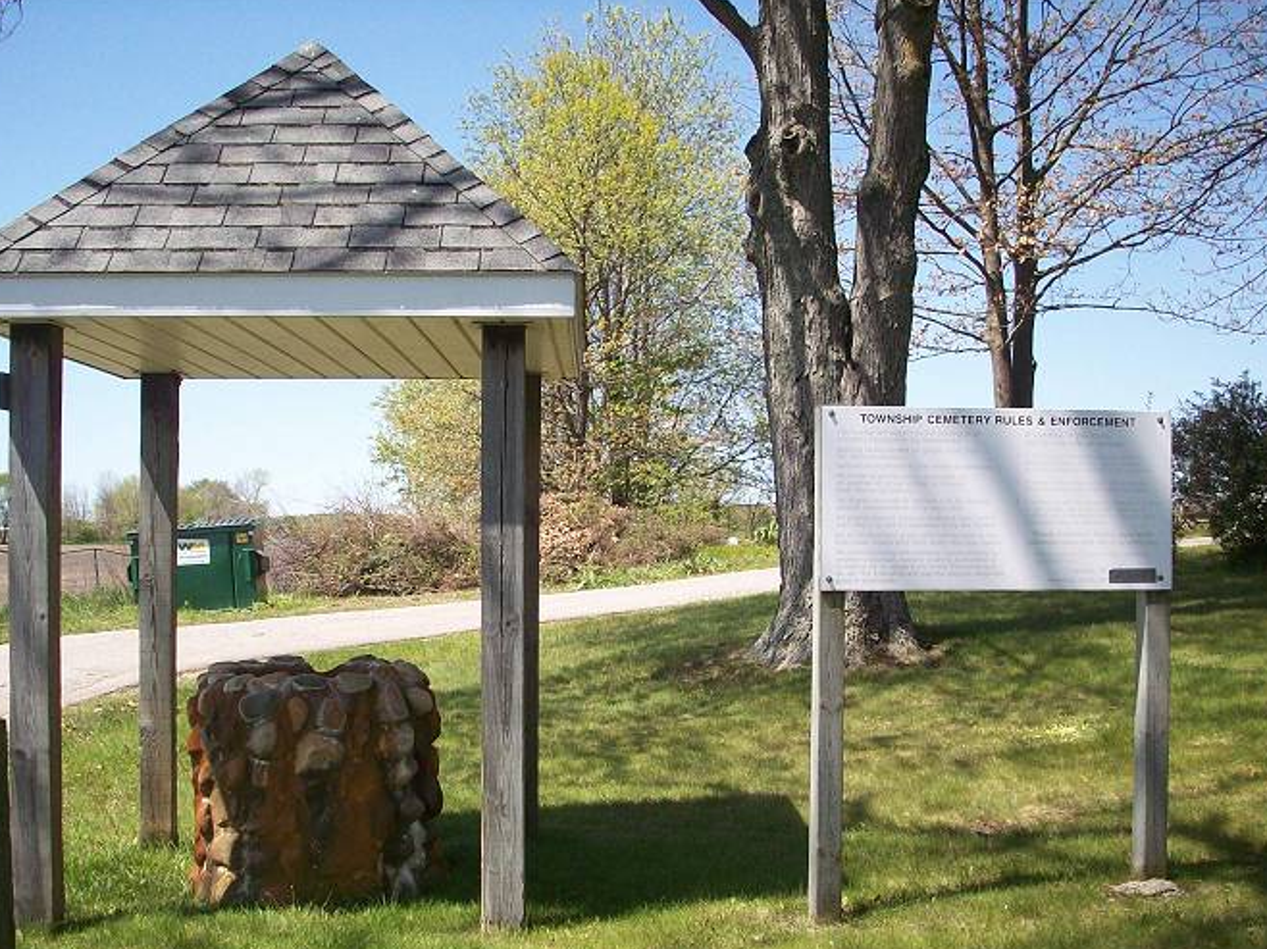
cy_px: 568
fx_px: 1646
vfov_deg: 32.1
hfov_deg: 42.1
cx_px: 616
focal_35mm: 45
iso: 80
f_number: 5.6
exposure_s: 1/197
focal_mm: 6.2
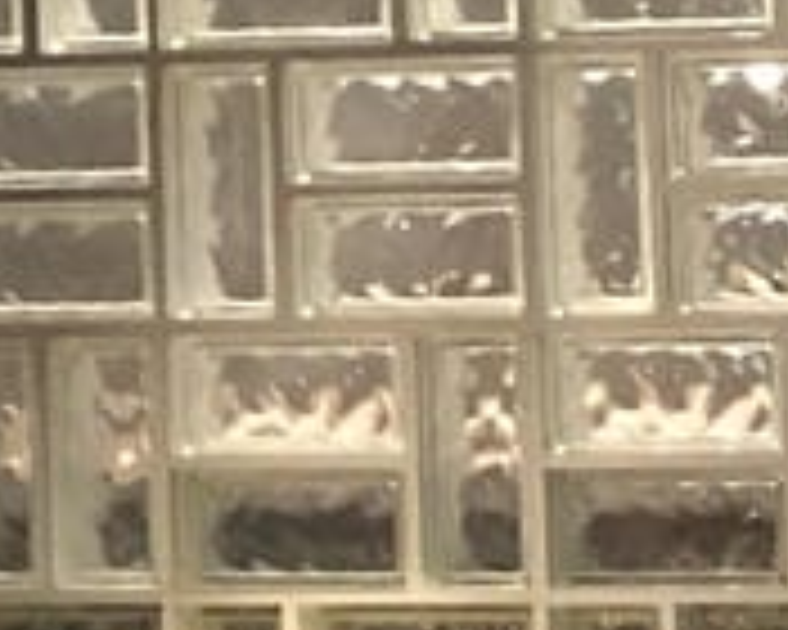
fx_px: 4361
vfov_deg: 8.2
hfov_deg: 9.4
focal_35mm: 187
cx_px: 1752
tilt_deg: -4.1
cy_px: 706
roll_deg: +0.7
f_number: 1.8
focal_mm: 3.99
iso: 100
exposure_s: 1/4
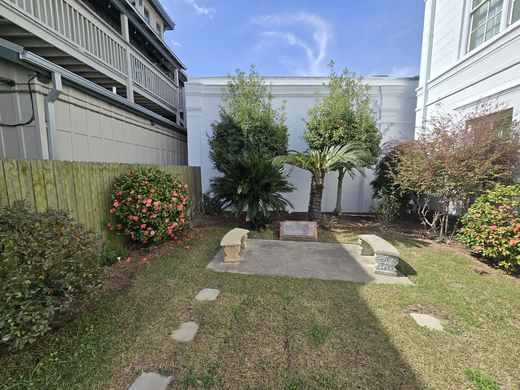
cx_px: 260
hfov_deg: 106.2
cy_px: 195
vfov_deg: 89.9
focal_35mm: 13
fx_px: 195
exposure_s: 1/2049
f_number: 2.2
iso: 50
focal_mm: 2.2
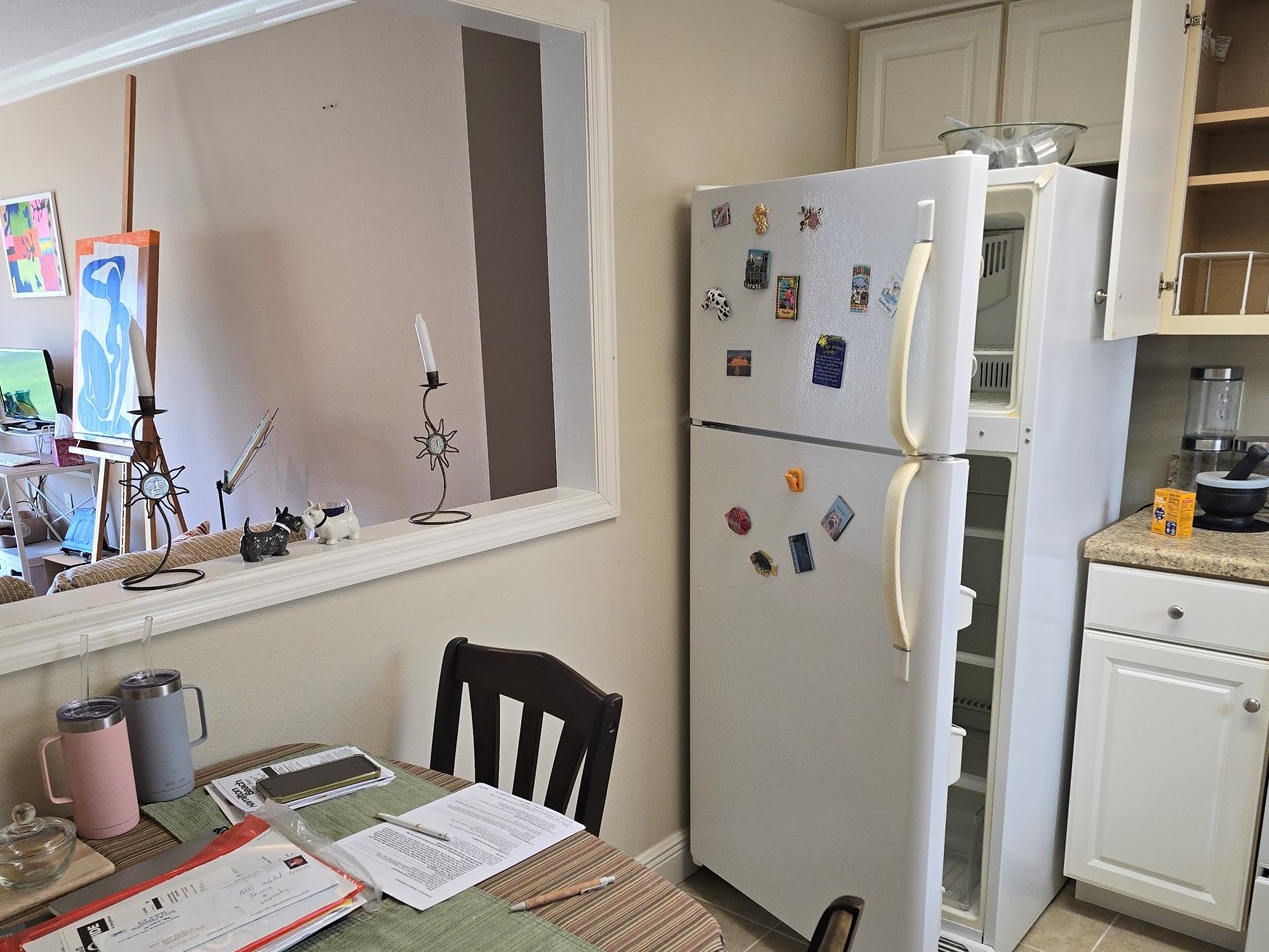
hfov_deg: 61.6
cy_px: 563
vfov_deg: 48.0
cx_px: 622
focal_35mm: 29
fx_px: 1063
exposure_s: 1/120
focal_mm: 6.3
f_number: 1.7
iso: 200
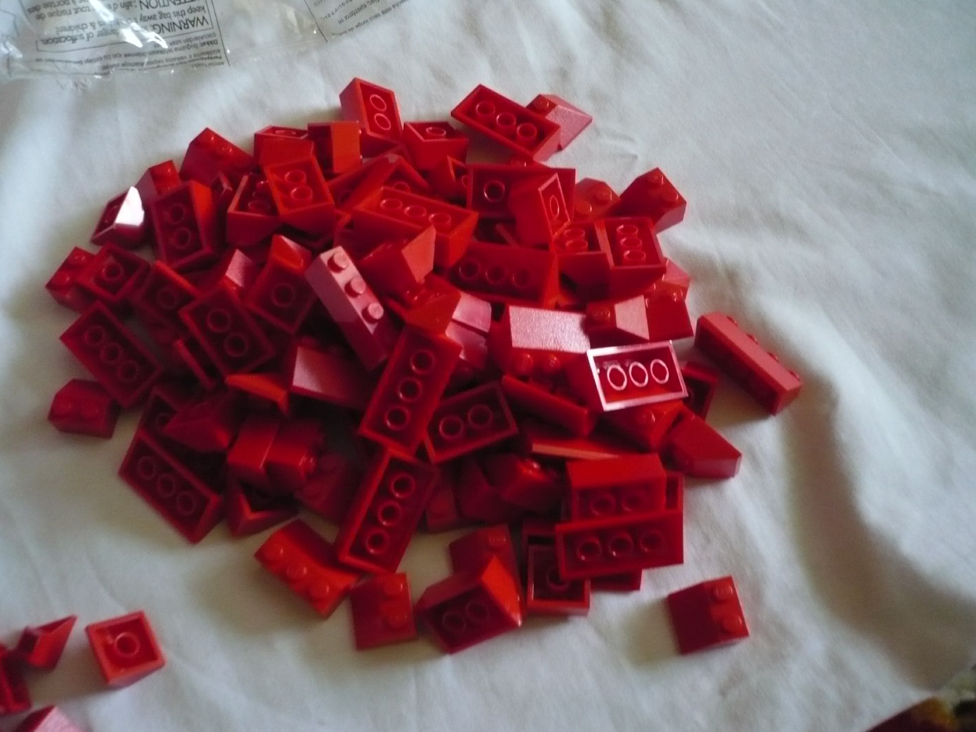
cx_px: 488
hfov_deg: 52.6
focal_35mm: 35
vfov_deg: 40.7
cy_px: 366
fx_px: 987
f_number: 2.8
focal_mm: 5.8
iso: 320
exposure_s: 1/125
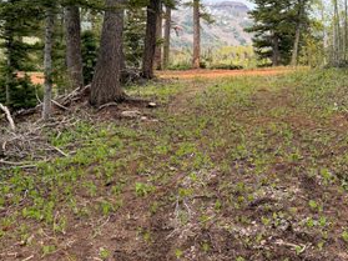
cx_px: 248
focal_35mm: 43
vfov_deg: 32.8
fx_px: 432
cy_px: 61
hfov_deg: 42.9
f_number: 1.78
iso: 100
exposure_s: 1/2053
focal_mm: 6.76
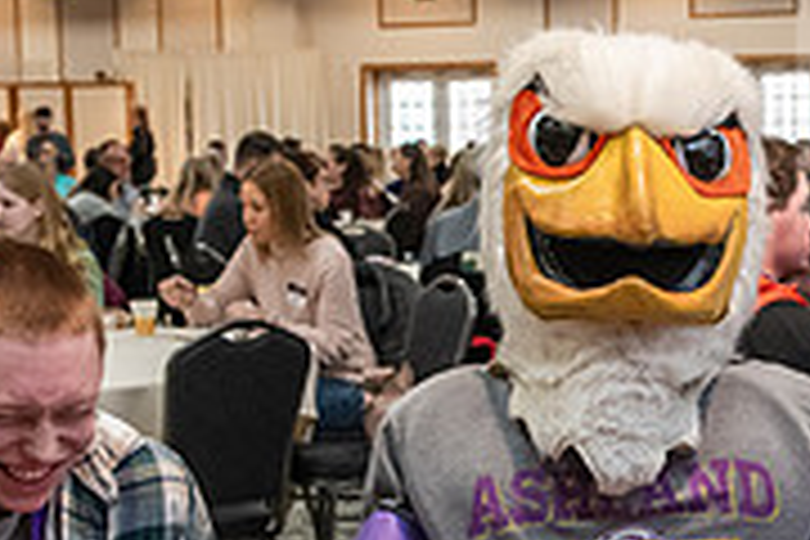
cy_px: 385
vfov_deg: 13.7
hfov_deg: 20.2
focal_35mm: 100
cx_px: 662
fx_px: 2250
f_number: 4
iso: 2500
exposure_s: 1/125
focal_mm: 31
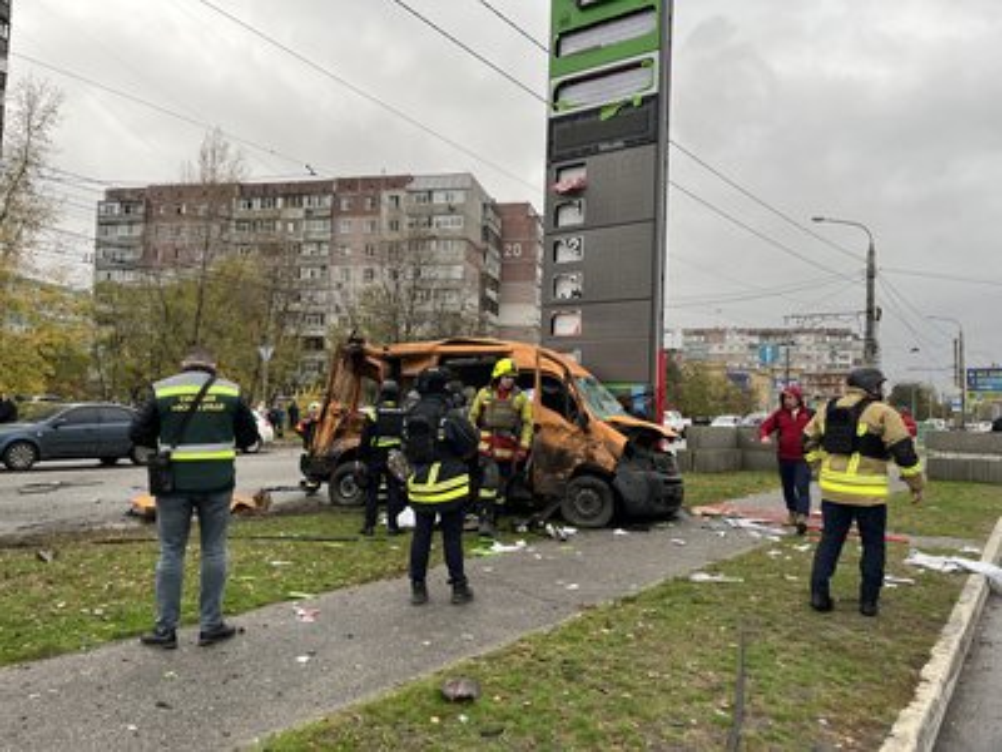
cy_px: 376
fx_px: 753
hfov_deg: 67.3
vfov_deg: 53.1
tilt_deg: +5.1
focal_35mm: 26
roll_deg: -0.3
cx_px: 501
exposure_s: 1/122
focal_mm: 5.1
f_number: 1.6
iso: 50
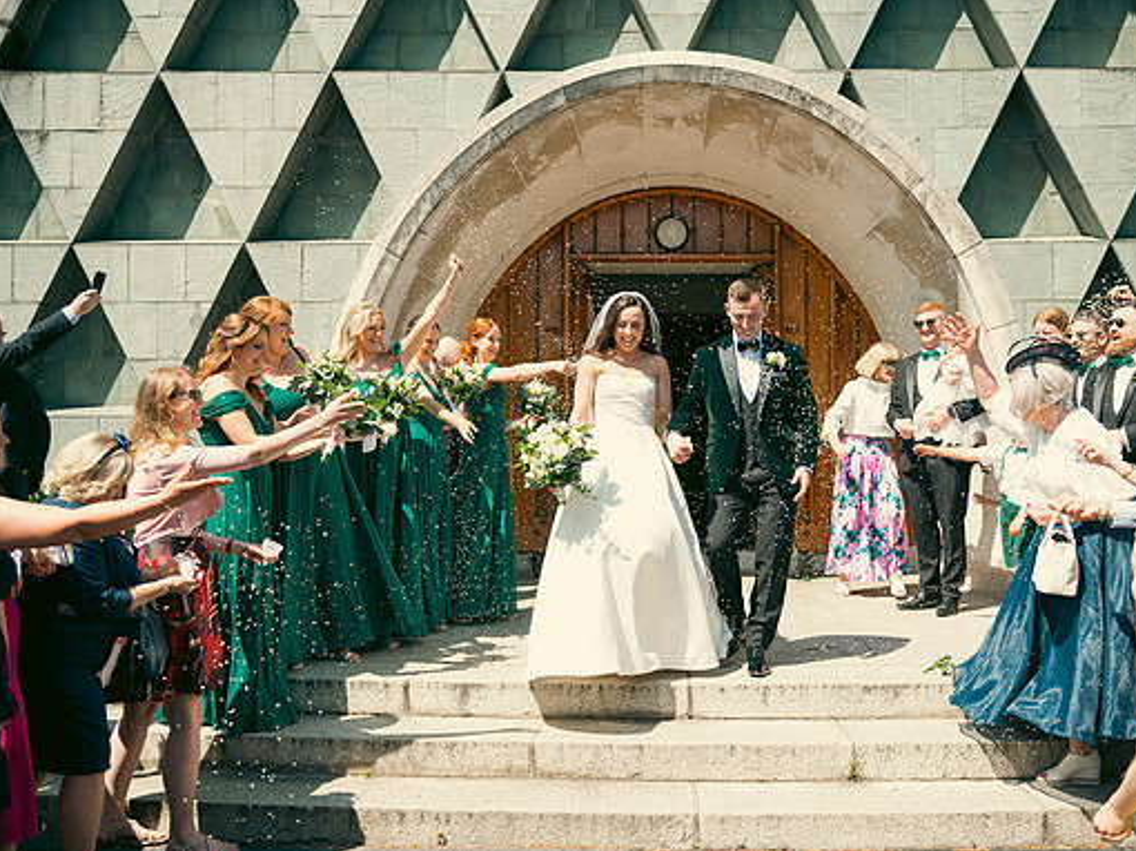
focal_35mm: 35
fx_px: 1148
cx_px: 639
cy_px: 424
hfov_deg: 52.5
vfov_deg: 40.7
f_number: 3.5
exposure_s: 1/800
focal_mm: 32
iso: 100
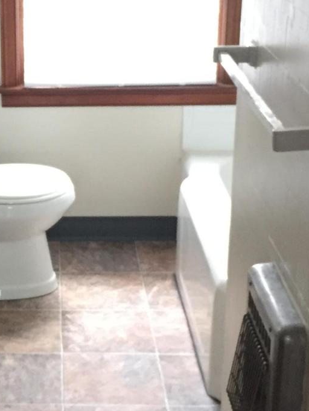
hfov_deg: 16.8
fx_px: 1011
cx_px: -38
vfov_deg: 23.0
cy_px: 168
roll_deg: +1.7
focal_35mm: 85
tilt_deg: -18.2
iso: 250
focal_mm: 4.15
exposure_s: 1/24
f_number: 2.2
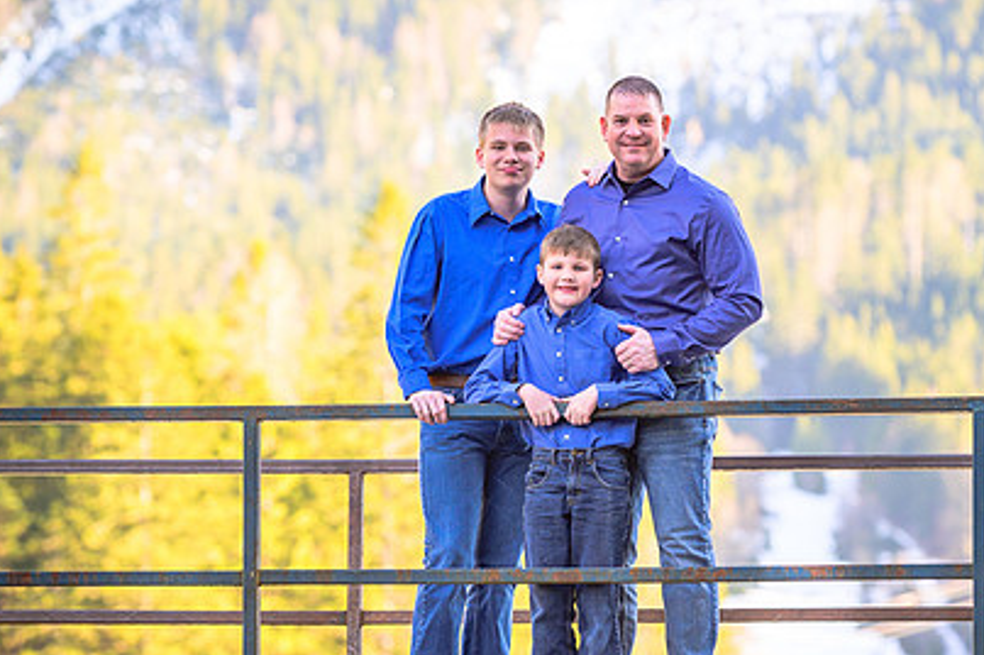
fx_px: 6090
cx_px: 593
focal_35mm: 223
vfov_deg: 6.2
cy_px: 352
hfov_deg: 9.2
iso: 320
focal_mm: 155
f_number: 4
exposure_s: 1/200
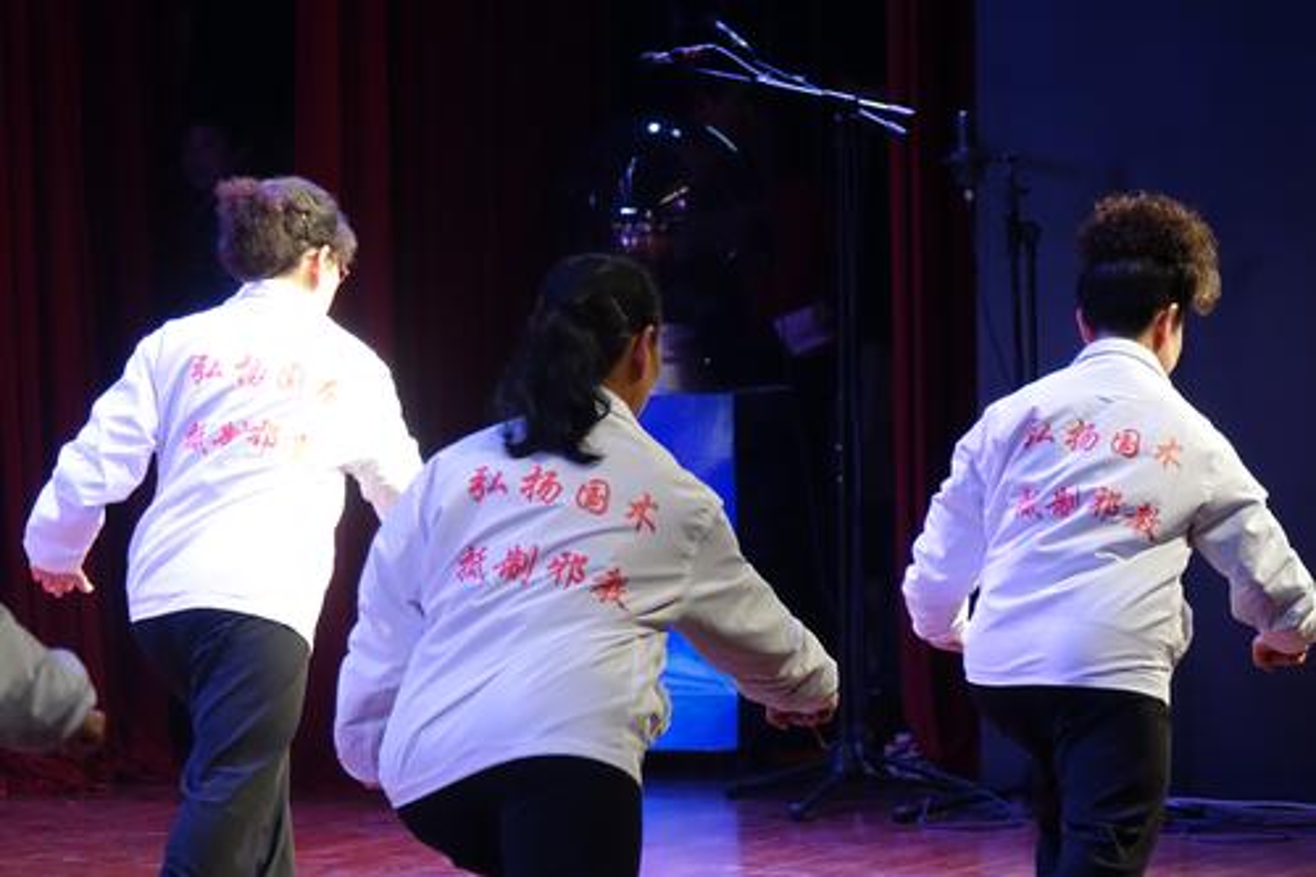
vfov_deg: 6.9
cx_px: 658
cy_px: 438
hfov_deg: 10.4
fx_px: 7235
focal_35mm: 198
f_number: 2.8
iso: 800
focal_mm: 72.72
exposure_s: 1/200
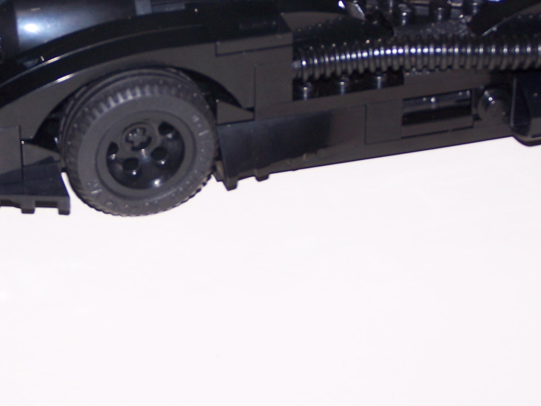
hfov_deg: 14.2
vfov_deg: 10.6
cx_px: 184
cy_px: 69
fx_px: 2172
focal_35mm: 139
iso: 80
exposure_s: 1/90
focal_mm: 13.7
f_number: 3.2
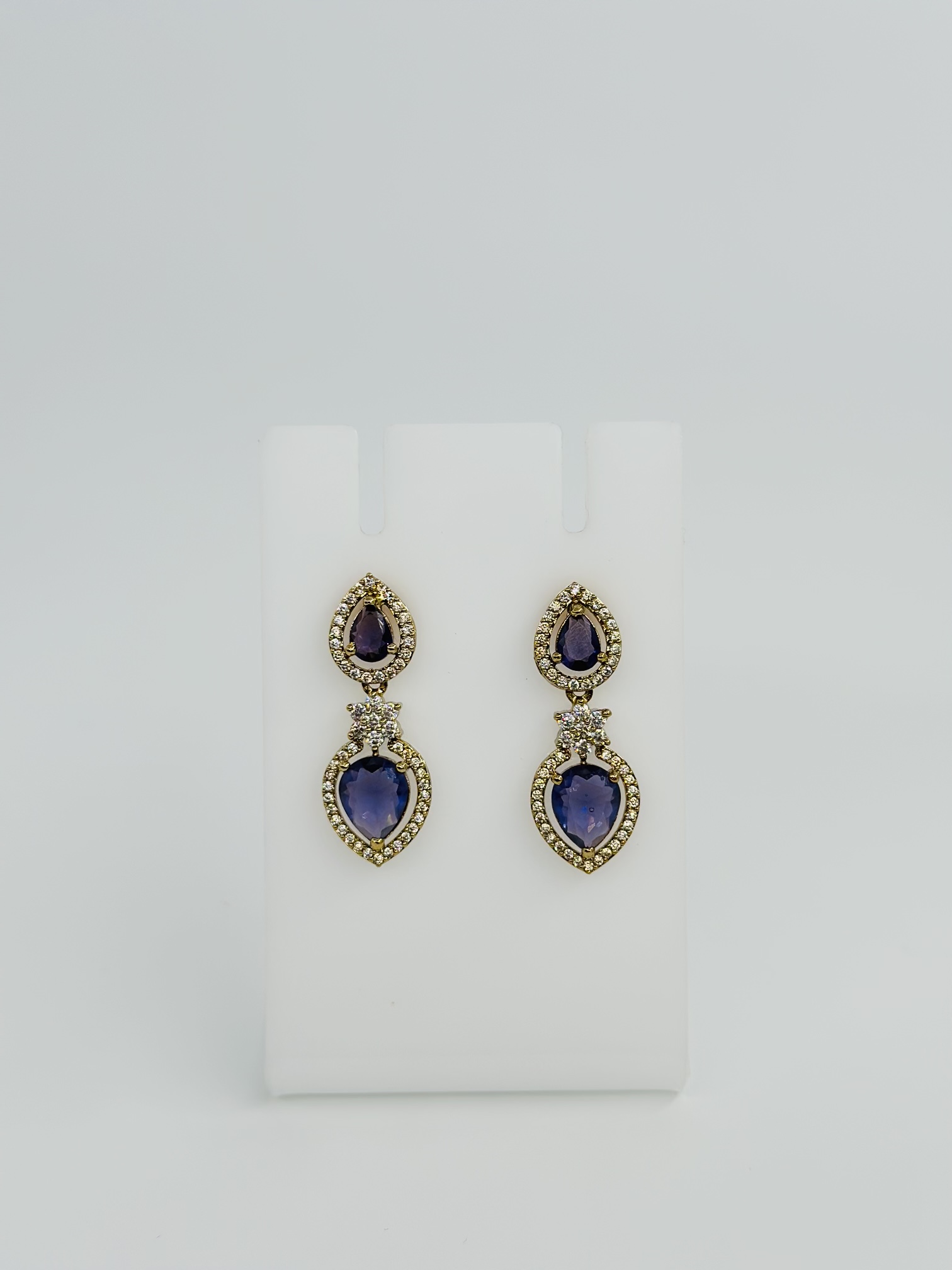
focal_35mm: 48
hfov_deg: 30.3
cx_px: 476
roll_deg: -1.1
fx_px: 1760
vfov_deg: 39.7
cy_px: 635
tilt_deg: -23.1
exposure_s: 1/1848
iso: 80
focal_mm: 6.86
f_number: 1.78
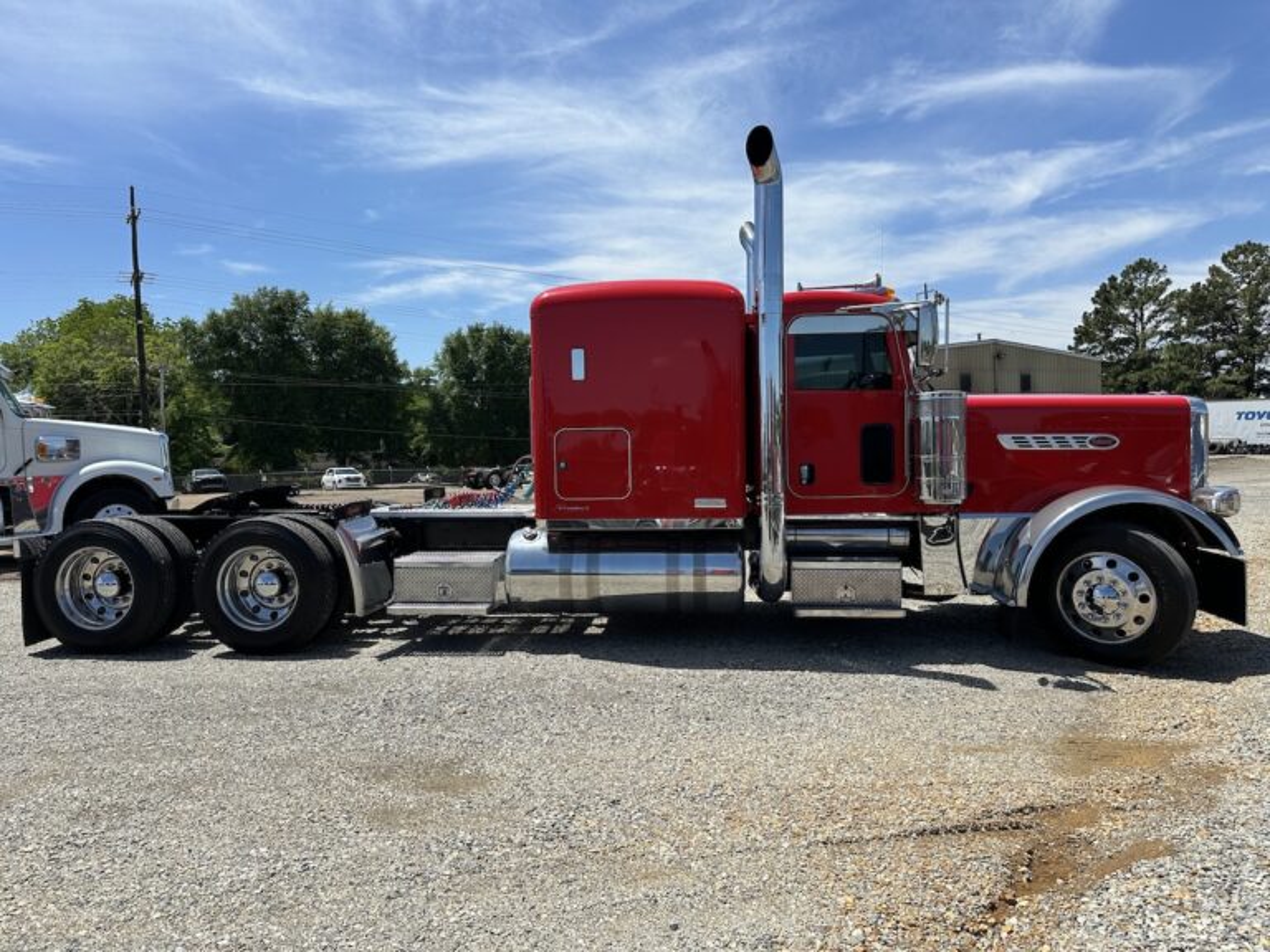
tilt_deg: +0.1
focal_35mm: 24
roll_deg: +3.0
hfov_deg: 71.6
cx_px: 635
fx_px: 881
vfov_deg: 56.8
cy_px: 476
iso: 80
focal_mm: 6.86
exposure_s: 1/5263
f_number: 1.78
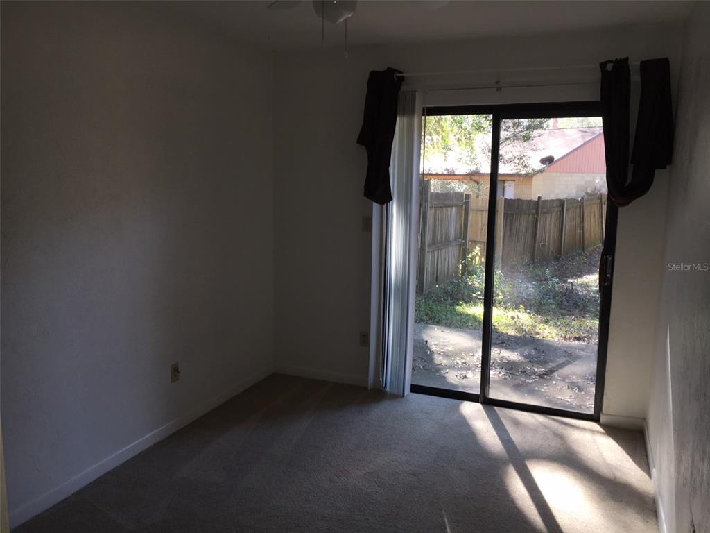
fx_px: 595
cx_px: 355
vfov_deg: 48.2
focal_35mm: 29
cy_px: 266
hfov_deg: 61.7
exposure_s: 1/52
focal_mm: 4.15
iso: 25
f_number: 2.2
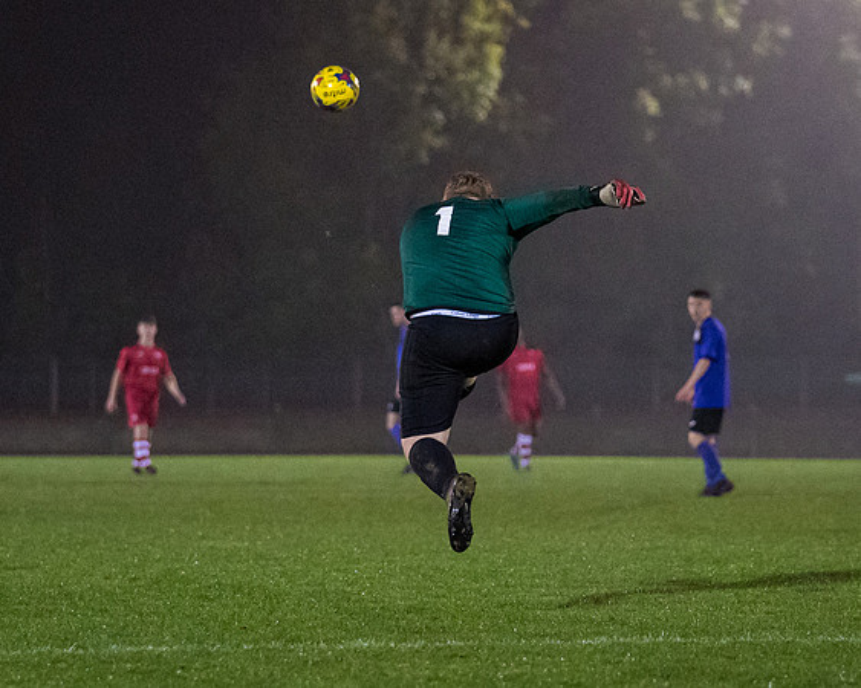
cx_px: 420
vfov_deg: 6.5
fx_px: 6028
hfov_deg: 8.2
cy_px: 343
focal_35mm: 237
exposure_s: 1/1250
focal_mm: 114
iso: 6400
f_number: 2.8
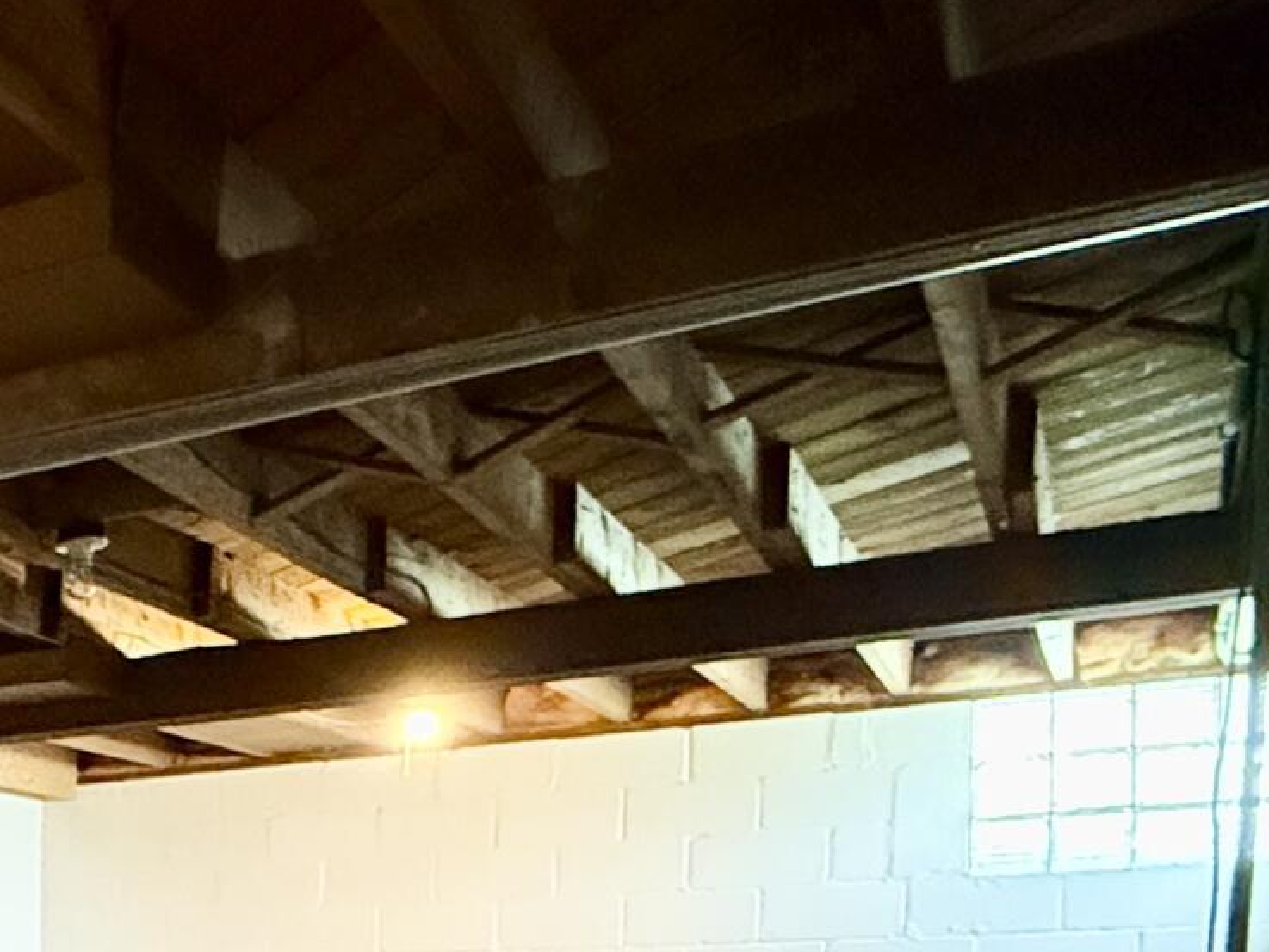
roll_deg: +0.3
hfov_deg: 23.4
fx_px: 2090
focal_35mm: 57
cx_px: -833
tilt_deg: -4.0
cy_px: 1183
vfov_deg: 23.2
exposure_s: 1/40
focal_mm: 2.22
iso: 1250
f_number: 2.2
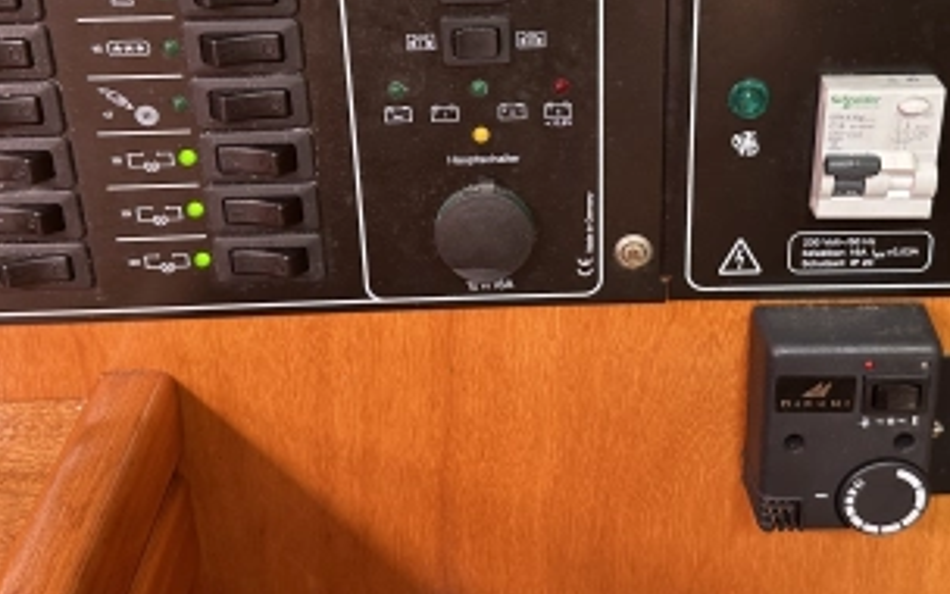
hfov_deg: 43.3
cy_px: 133
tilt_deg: -24.9
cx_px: 569
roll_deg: +1.0
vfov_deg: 27.5
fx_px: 1191
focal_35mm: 46
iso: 250
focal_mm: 6.86
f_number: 1.78
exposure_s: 1/64
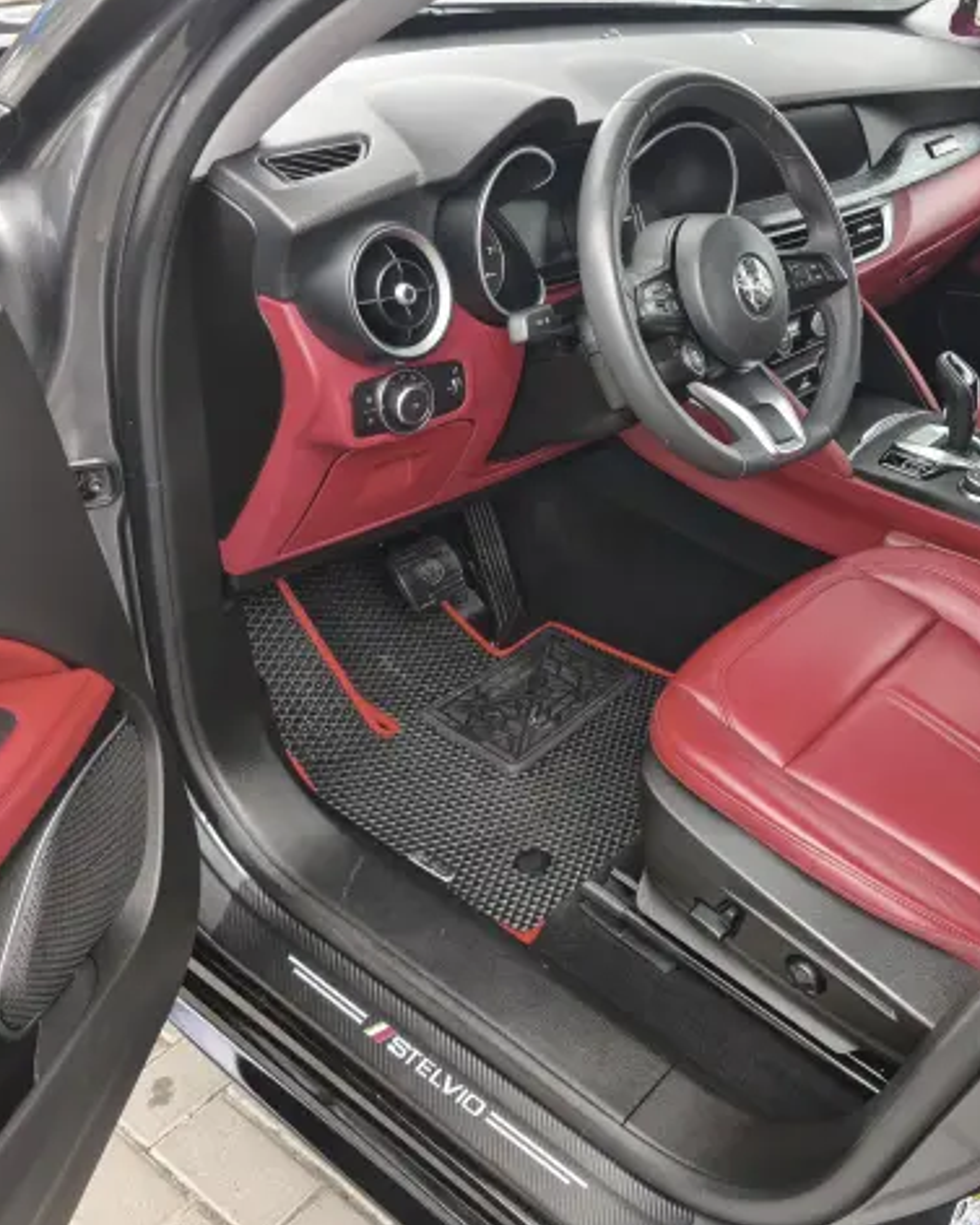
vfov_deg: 57.2
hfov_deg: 44.3
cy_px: 606
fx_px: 1124
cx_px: 814
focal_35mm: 31
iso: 160
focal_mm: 5.35
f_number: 1.7
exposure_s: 1/100
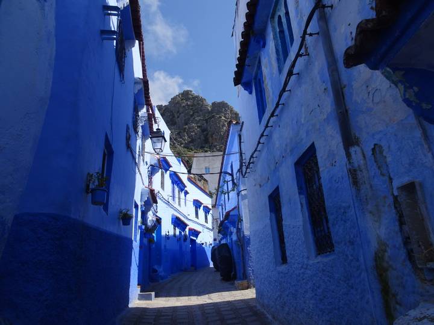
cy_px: 162
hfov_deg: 71.6
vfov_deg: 56.8
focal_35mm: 24
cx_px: 217
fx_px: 301
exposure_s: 1/800
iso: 80
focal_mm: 4.1
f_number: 3.5
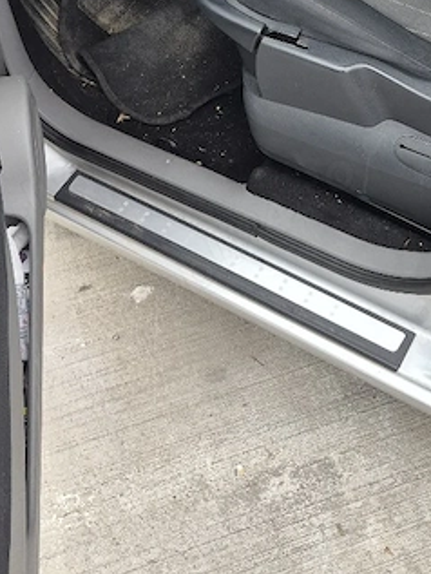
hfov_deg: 25.0
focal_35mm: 58
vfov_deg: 30.9
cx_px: 310
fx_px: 962
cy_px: 5
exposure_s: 1/667
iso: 80
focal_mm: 5.4
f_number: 1.8
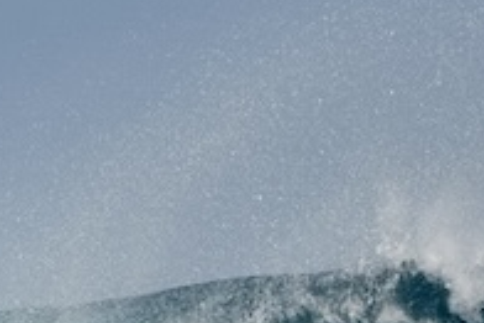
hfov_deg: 0.9
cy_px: 444
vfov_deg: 0.6
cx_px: 244
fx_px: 32424
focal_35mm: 2410
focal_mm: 350
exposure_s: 1/800
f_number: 10
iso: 100
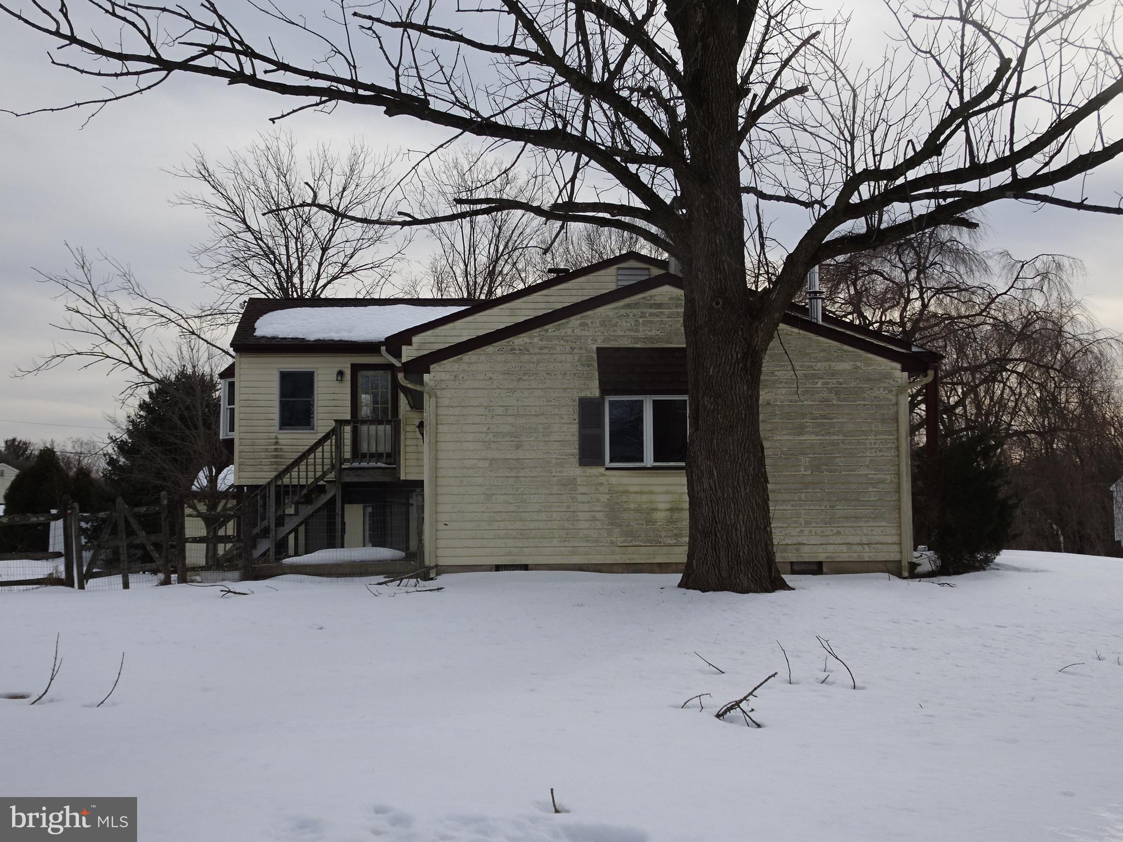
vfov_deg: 33.6
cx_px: 562
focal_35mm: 43
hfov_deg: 43.9
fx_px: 1395
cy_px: 421
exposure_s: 1/800
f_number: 4
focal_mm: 7.3
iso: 80
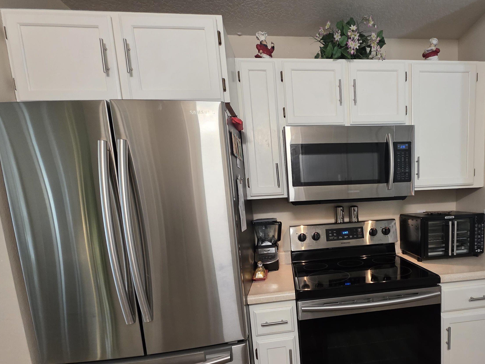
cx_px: 319
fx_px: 252
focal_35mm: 18
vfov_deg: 70.0
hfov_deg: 85.1
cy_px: 235
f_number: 1.9
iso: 250
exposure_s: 1/60
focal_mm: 2.2
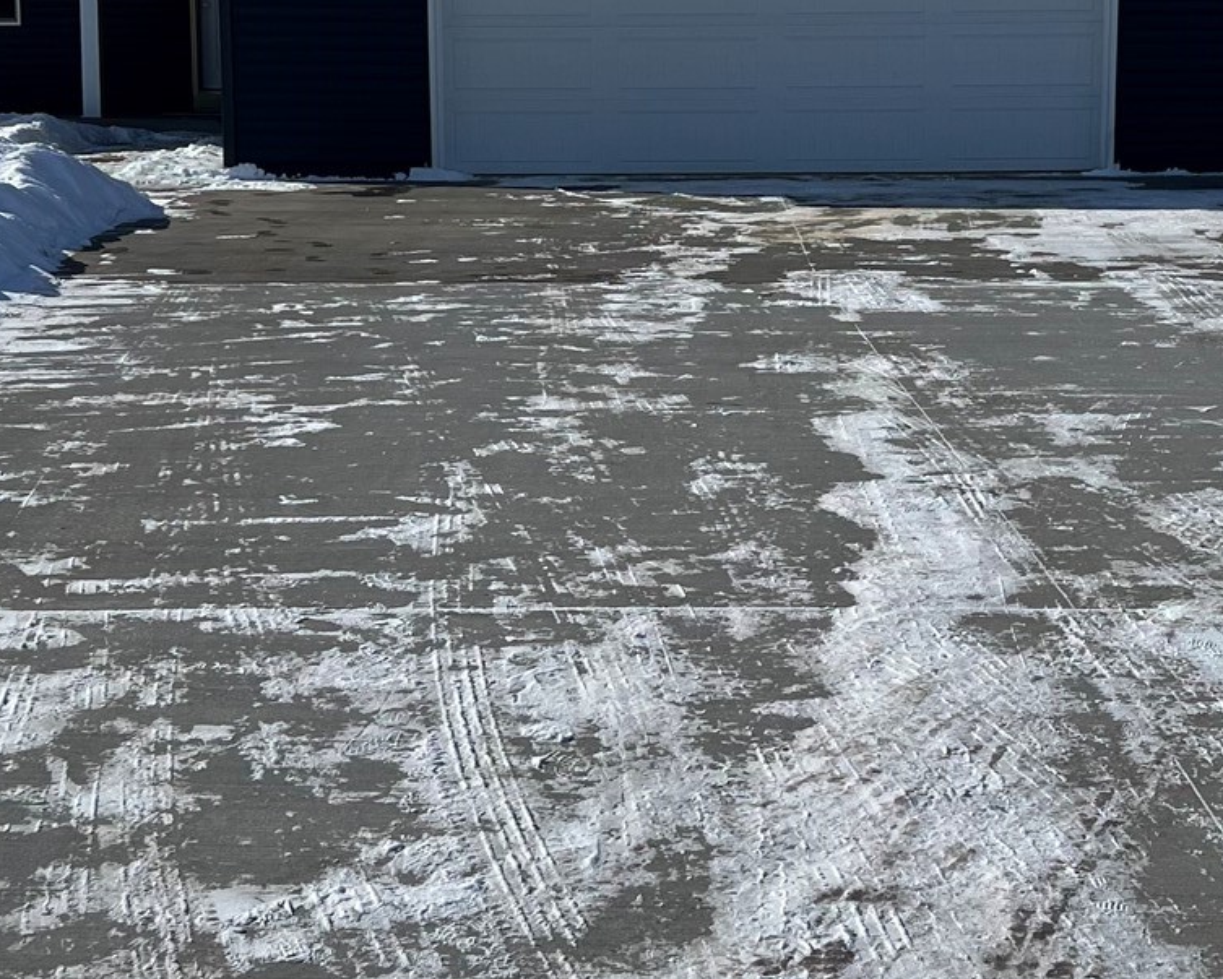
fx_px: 2499
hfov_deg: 27.5
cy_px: 347
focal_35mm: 69
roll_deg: +0.4
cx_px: 656
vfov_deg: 22.1
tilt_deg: -8.2
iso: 50
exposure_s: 1/11364
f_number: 1.5
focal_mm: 5.7
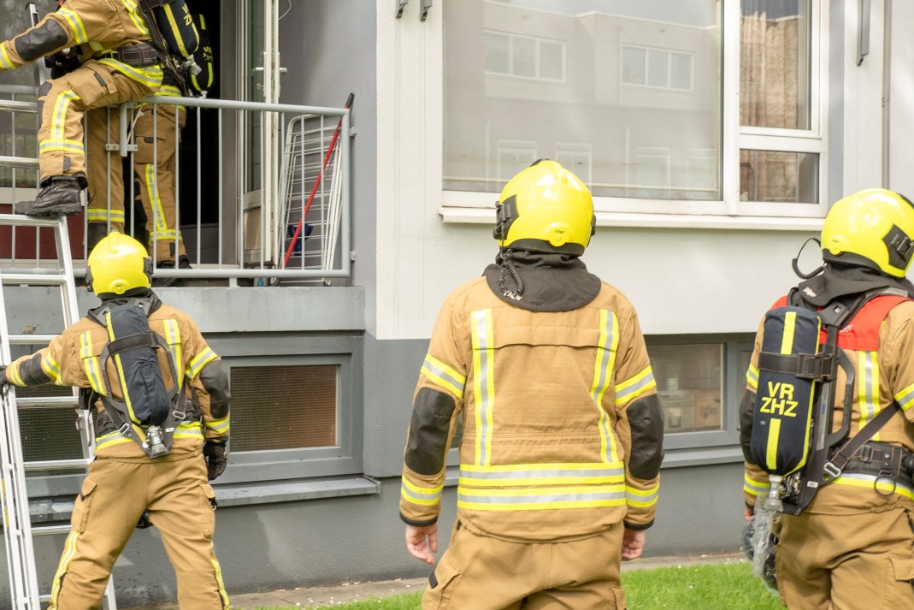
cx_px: 387
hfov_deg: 39.5
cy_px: 249
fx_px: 1270
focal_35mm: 50
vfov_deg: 27.0
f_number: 5.6
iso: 640
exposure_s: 1/400
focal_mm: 33
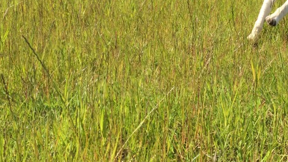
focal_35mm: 68
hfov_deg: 28.5
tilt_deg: -8.6
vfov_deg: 17.1
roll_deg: -2.4
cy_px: -18
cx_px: 306
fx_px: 519
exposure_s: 1/1282
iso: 32
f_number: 2.2
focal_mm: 4.15
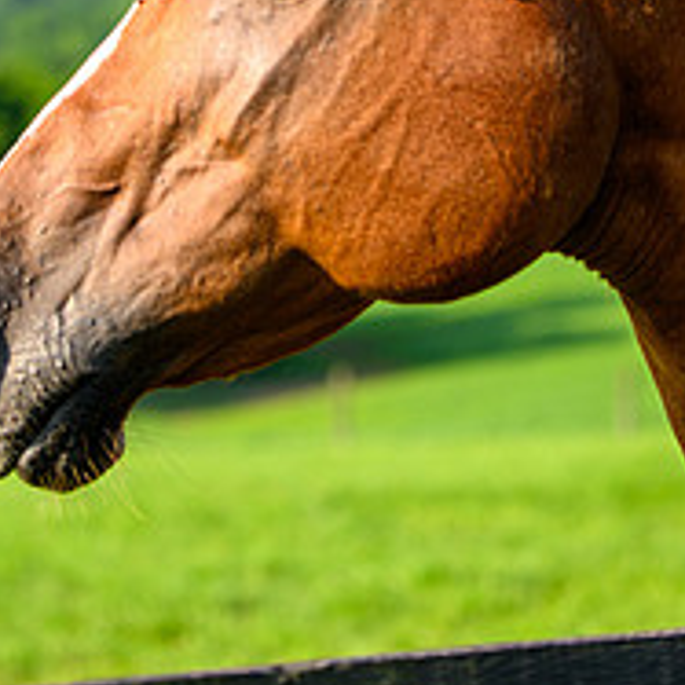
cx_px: 300
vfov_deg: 12.1
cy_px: 11
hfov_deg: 12.2
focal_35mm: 143
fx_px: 3202
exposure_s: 1/1250
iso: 100
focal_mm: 70
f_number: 2.8
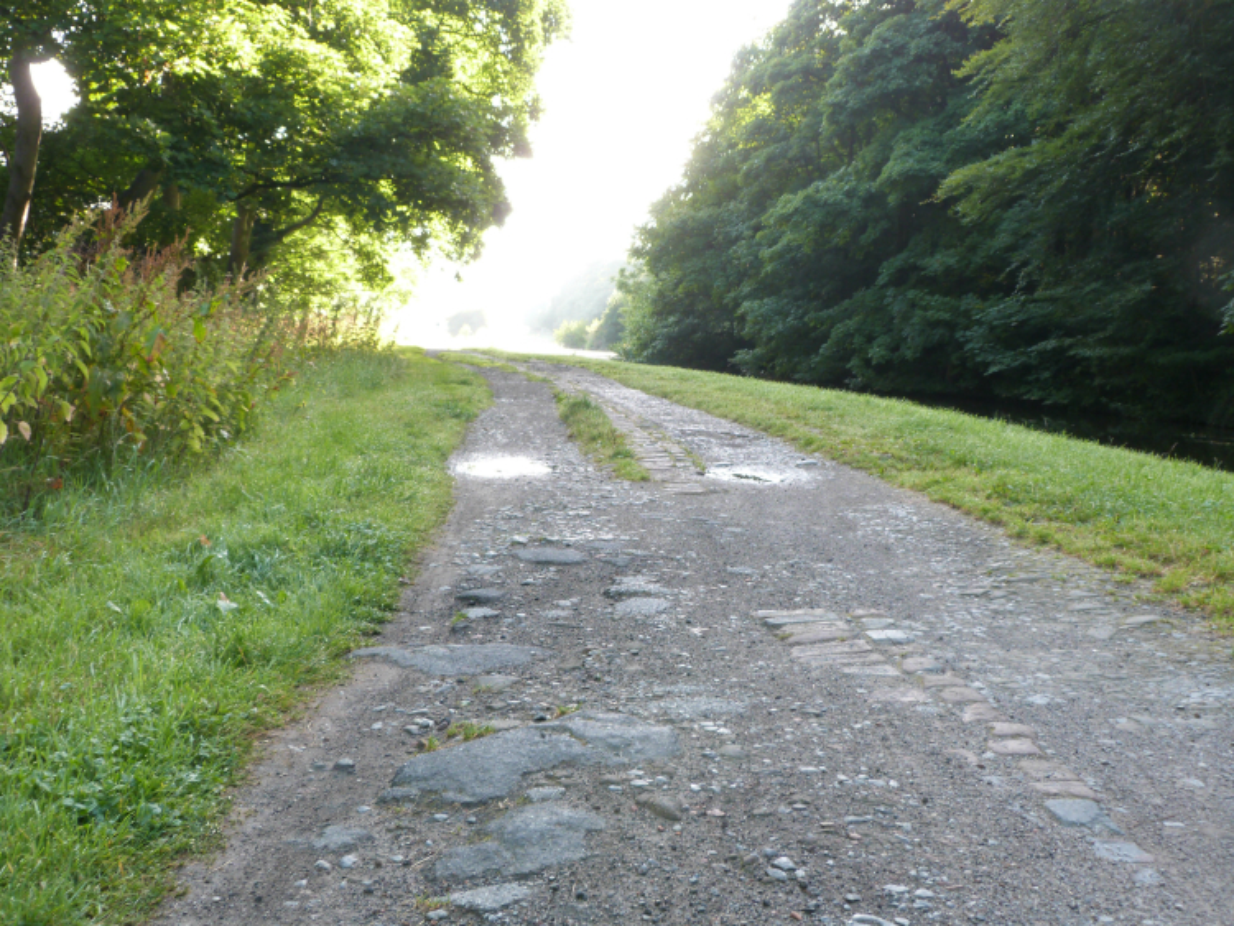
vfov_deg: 36.0
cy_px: 463
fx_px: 1426
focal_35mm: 40
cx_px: 617
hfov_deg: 46.8
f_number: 3.1
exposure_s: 1/60
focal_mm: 7
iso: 125
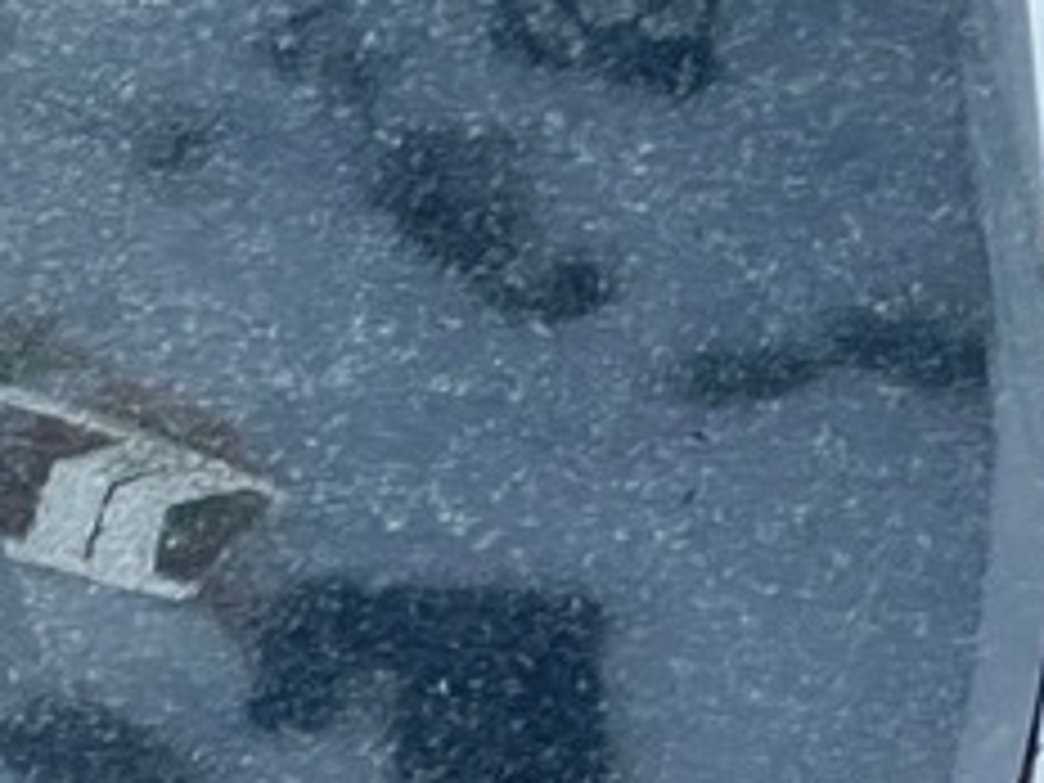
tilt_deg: -25.3
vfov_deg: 5.6
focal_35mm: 265
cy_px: 756
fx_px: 7992
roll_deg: -3.3
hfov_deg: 7.4
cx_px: -261
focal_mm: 9
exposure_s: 1/73
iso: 200
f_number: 2.8
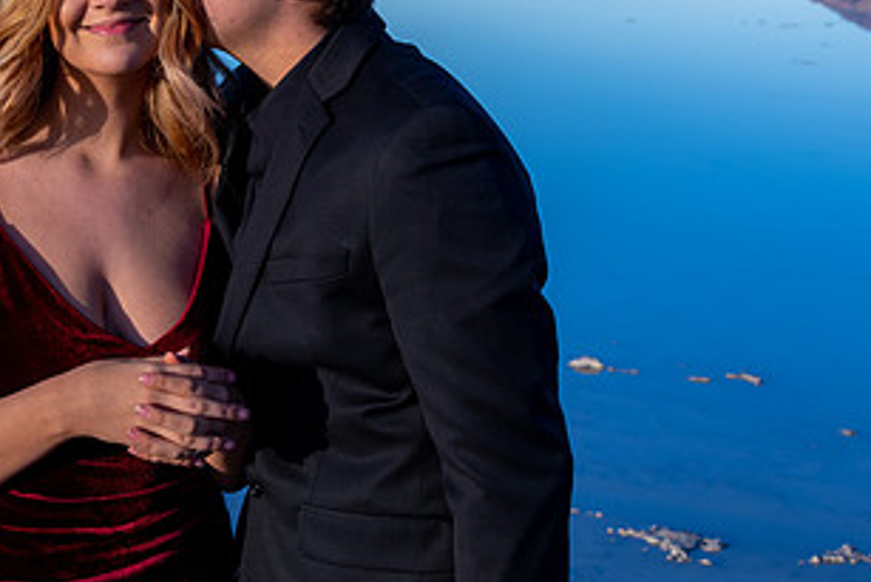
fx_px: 2106
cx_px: 176
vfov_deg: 15.6
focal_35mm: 87
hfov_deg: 23.0
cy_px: 81
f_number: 7.1
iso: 200
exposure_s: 1/200
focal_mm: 40
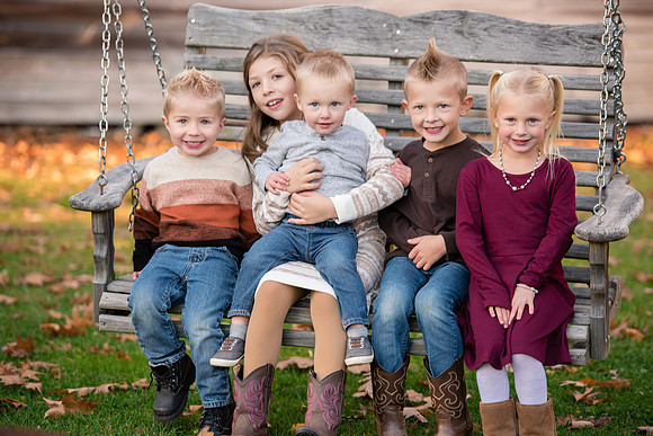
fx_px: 2812
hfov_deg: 13.2
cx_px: 326
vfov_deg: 8.9
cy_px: 218
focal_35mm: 155
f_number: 3.5
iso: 500
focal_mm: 155
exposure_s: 1/250
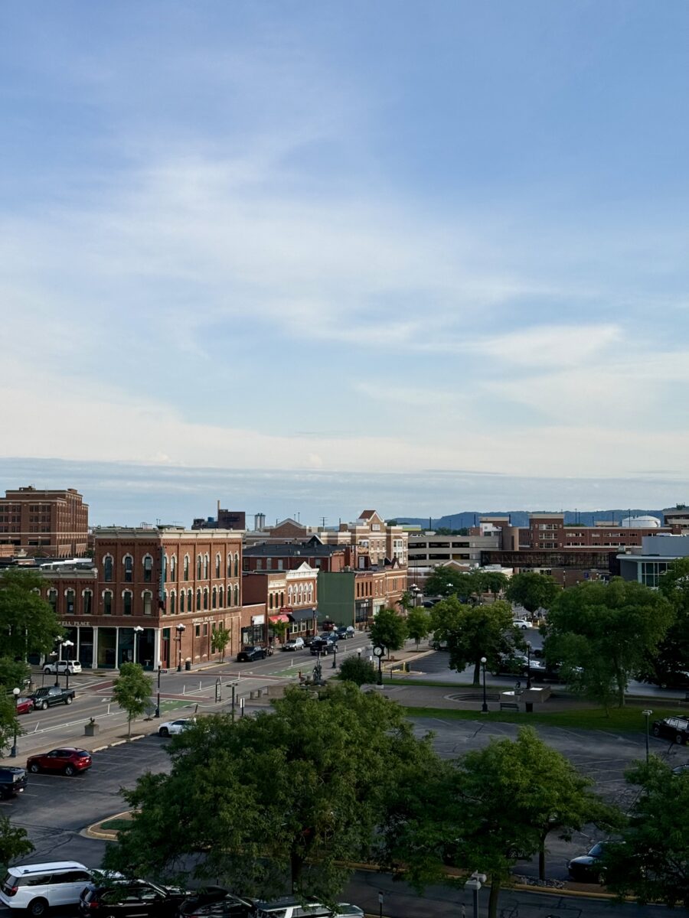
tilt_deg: +3.8
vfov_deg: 39.7
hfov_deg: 30.3
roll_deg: -0.3
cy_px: 459
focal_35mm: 48
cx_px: 344
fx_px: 1274
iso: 64
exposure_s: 1/4587
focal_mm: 6.76
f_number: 1.78
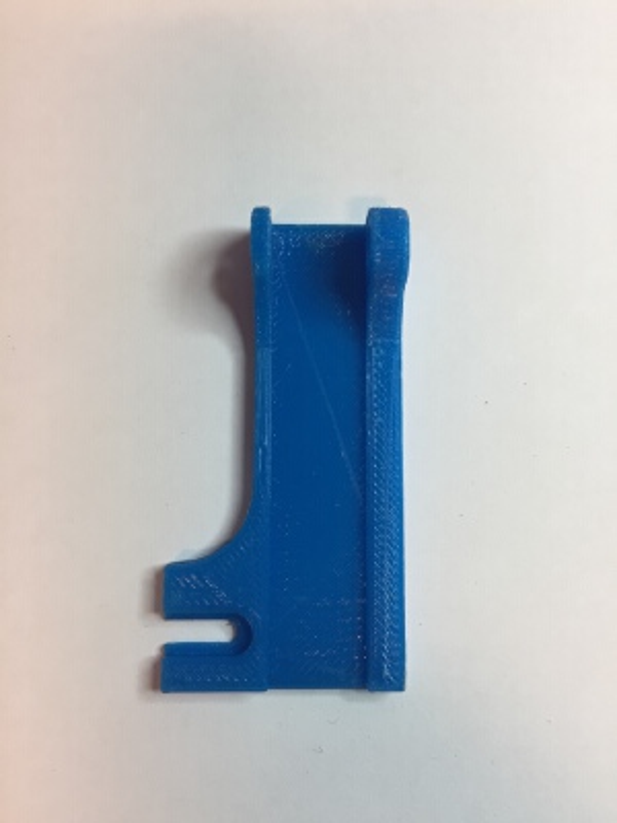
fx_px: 689
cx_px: 308
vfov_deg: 61.7
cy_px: 412
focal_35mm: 29
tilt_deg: -82.4
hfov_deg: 48.2
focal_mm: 4.15
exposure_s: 1/33
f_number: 2.2
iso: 32
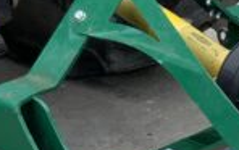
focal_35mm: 212
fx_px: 1383
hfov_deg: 9.5
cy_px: 326
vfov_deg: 6.0
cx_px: 392
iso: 16
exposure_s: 1/265
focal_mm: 3
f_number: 1.8
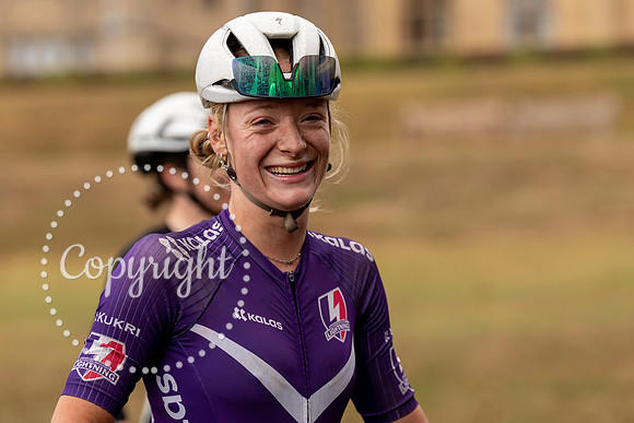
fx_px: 3185
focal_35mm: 181
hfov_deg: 11.4
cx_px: 317
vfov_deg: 7.6
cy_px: 146
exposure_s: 1/1000
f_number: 3.5
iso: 250
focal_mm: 138
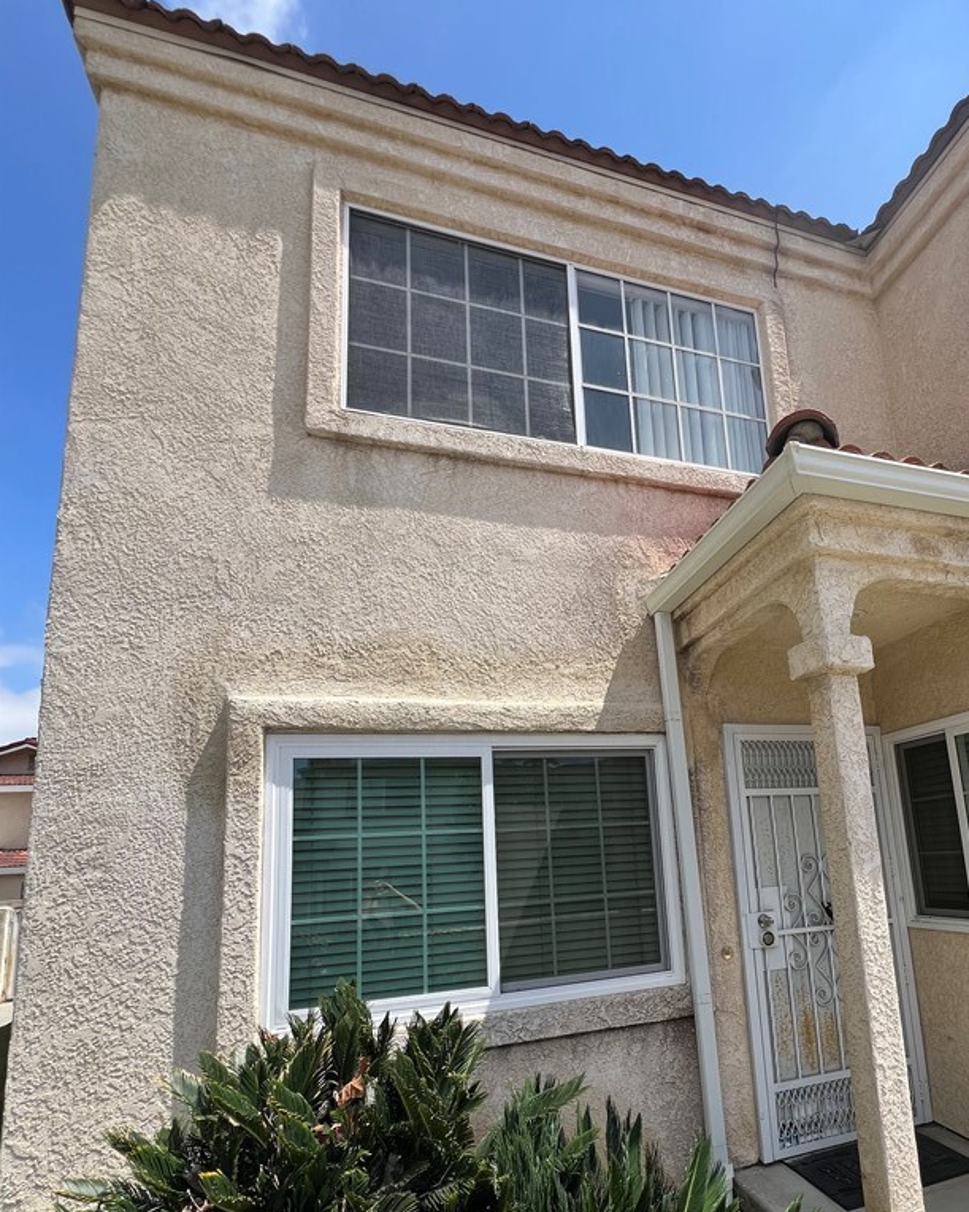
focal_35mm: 17
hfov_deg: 75.7
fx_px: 610
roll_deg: +3.6
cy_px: 749
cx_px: 601
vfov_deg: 88.1
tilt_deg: +9.6
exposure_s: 1/1340
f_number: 1.8
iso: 32
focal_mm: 1.57
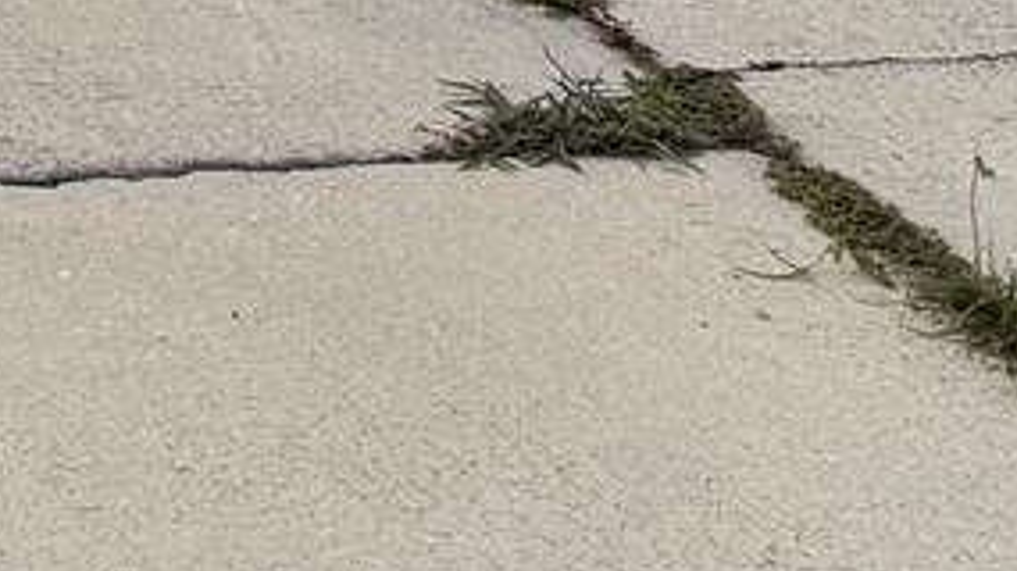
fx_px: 3962
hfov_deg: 11.4
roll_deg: -0.2
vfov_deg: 7.0
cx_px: -1627
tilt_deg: -0.1
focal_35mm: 147
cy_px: -1410
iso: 80
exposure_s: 1/9091
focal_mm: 6.76
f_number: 1.78
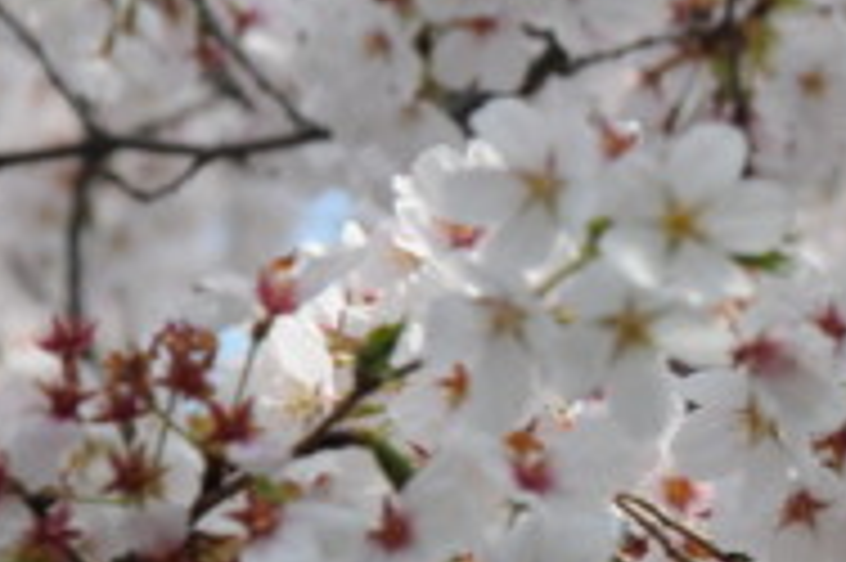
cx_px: 1408
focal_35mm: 541
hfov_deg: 3.8
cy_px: 223
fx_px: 12705
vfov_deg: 2.5
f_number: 9
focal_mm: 85
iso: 200
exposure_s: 1/320
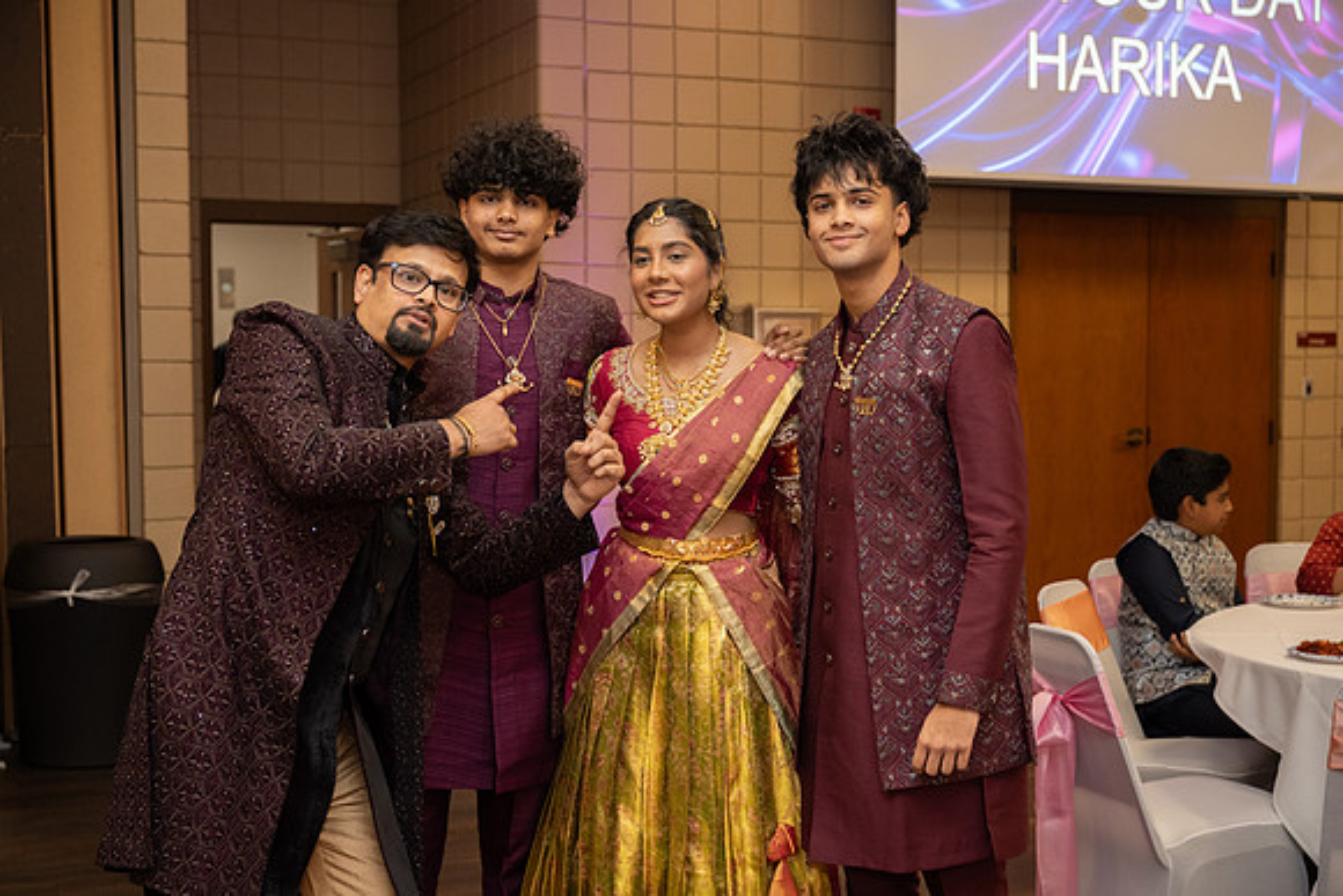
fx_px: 1774
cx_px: 672
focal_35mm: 48
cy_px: 448
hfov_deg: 41.5
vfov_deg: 28.4
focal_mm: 47
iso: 1250
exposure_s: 1/160
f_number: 3.5
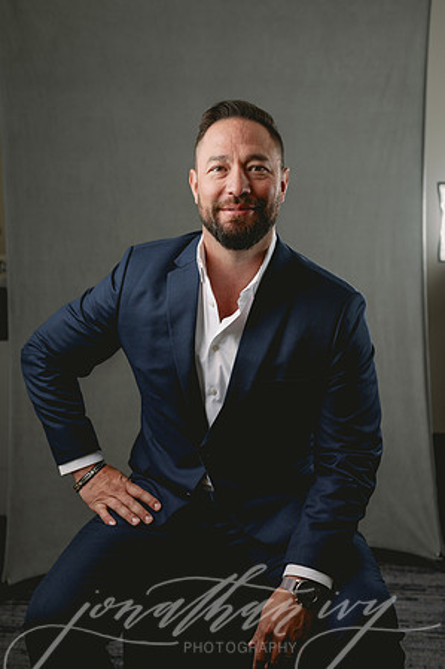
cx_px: 222
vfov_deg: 39.6
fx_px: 929
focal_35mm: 50
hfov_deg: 26.9
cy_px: 334
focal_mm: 50
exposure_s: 1/200
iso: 50
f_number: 3.5
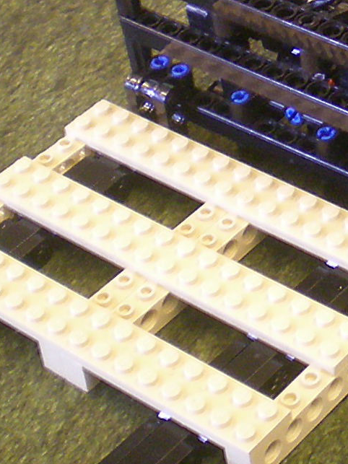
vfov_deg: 15.8
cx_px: 513
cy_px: -68
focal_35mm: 121
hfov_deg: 11.7
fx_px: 1622
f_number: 3.1
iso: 200
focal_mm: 6.3
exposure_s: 1/16.7
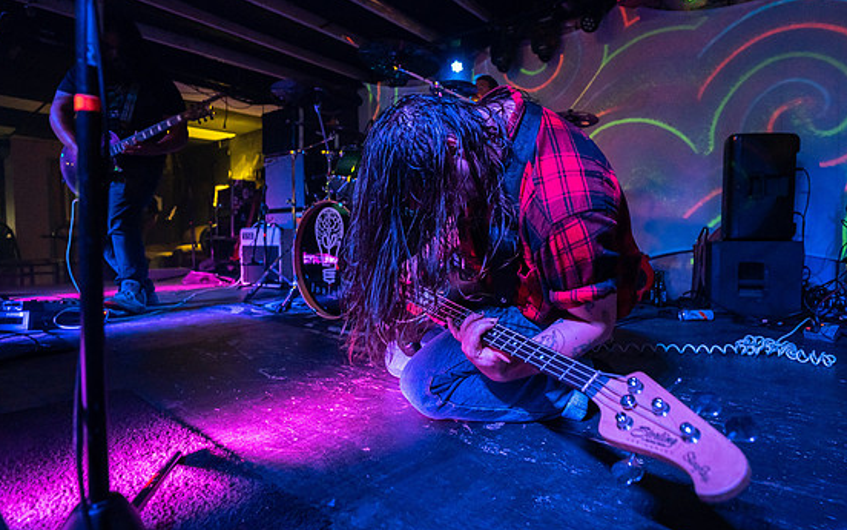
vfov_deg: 65.0
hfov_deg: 90.7
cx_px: 470
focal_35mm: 18
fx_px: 416
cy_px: 262
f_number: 2.8
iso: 1600
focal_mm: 14
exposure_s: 1/250
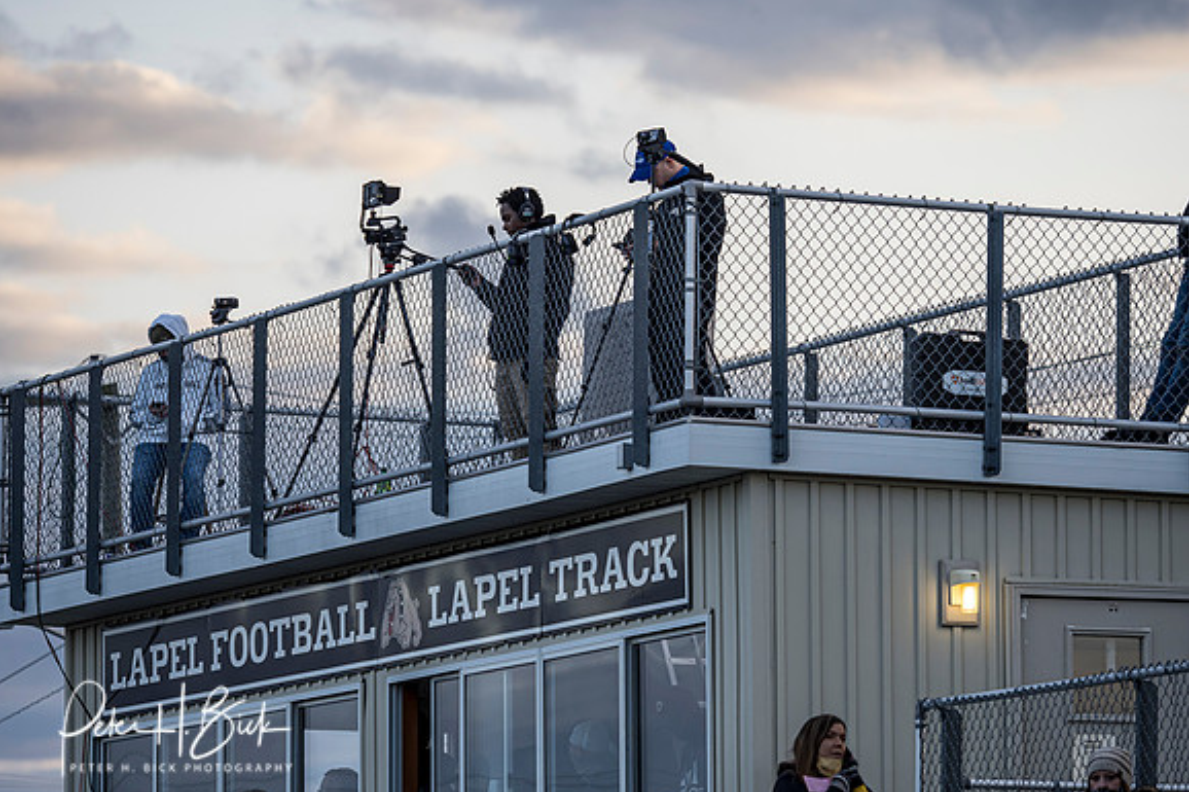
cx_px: 594
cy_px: 392
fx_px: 8617
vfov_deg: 5.3
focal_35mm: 261
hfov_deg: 7.9
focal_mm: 125
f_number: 2.8
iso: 160
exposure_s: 1/640
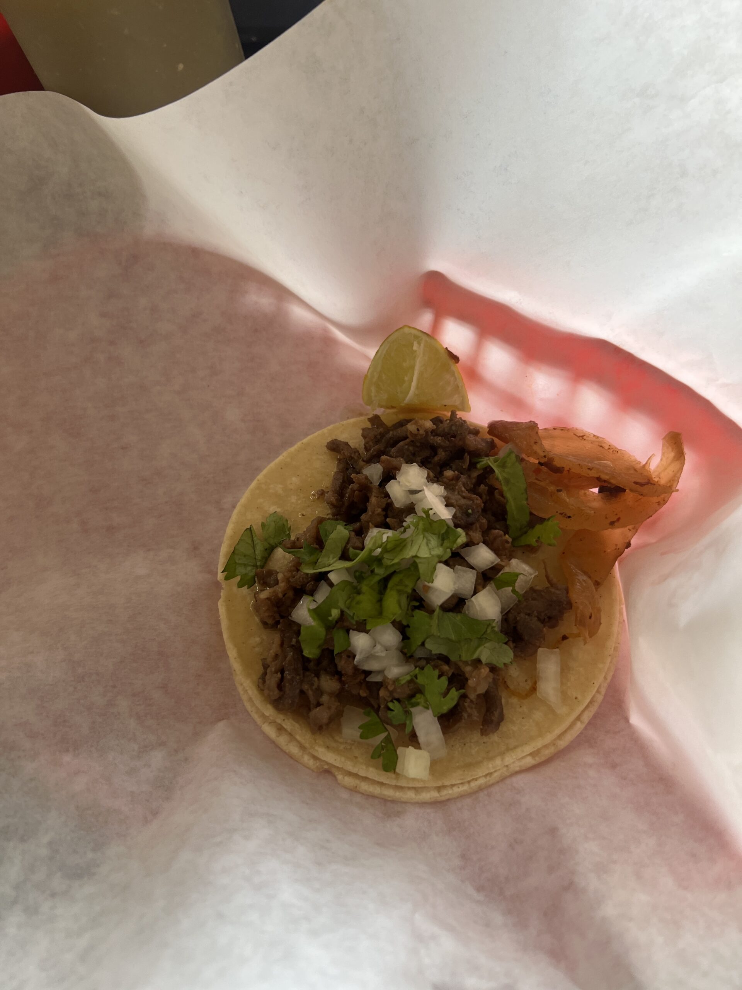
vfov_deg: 67.3
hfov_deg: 53.1
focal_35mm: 26
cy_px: 495
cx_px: 371
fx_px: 743
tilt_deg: -62.6
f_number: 1.5
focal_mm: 5.7
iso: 100
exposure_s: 1/121
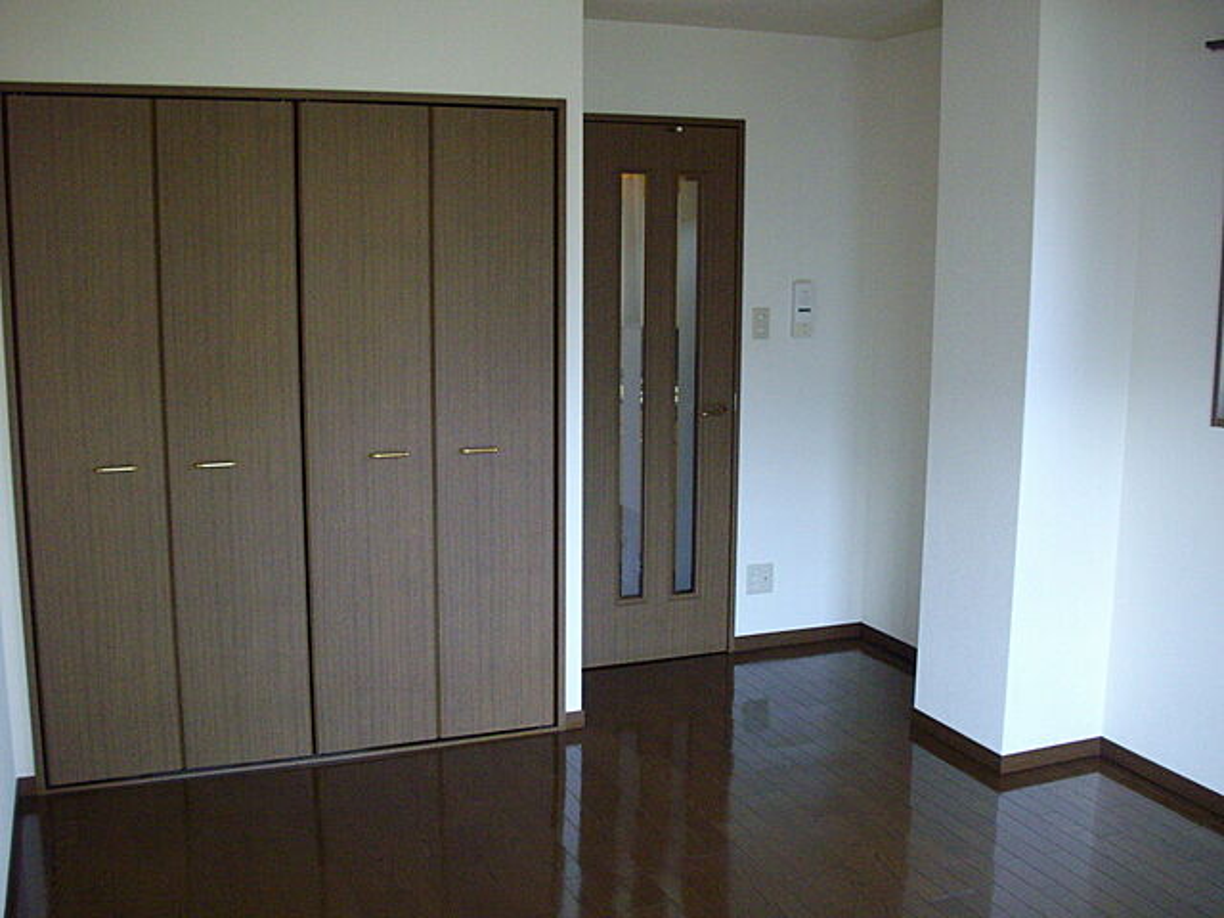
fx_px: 1308
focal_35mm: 37
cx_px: 612
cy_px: 459
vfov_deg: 38.7
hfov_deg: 50.1
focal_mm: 6.2
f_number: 2.8
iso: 352
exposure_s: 1/50
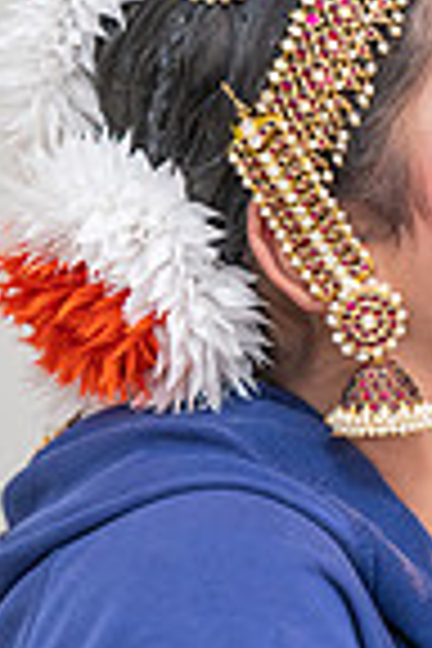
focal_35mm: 219
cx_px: 477
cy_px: 369
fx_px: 3942
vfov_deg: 9.4
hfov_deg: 6.2
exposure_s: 1/250
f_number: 2.8
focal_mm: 70
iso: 800
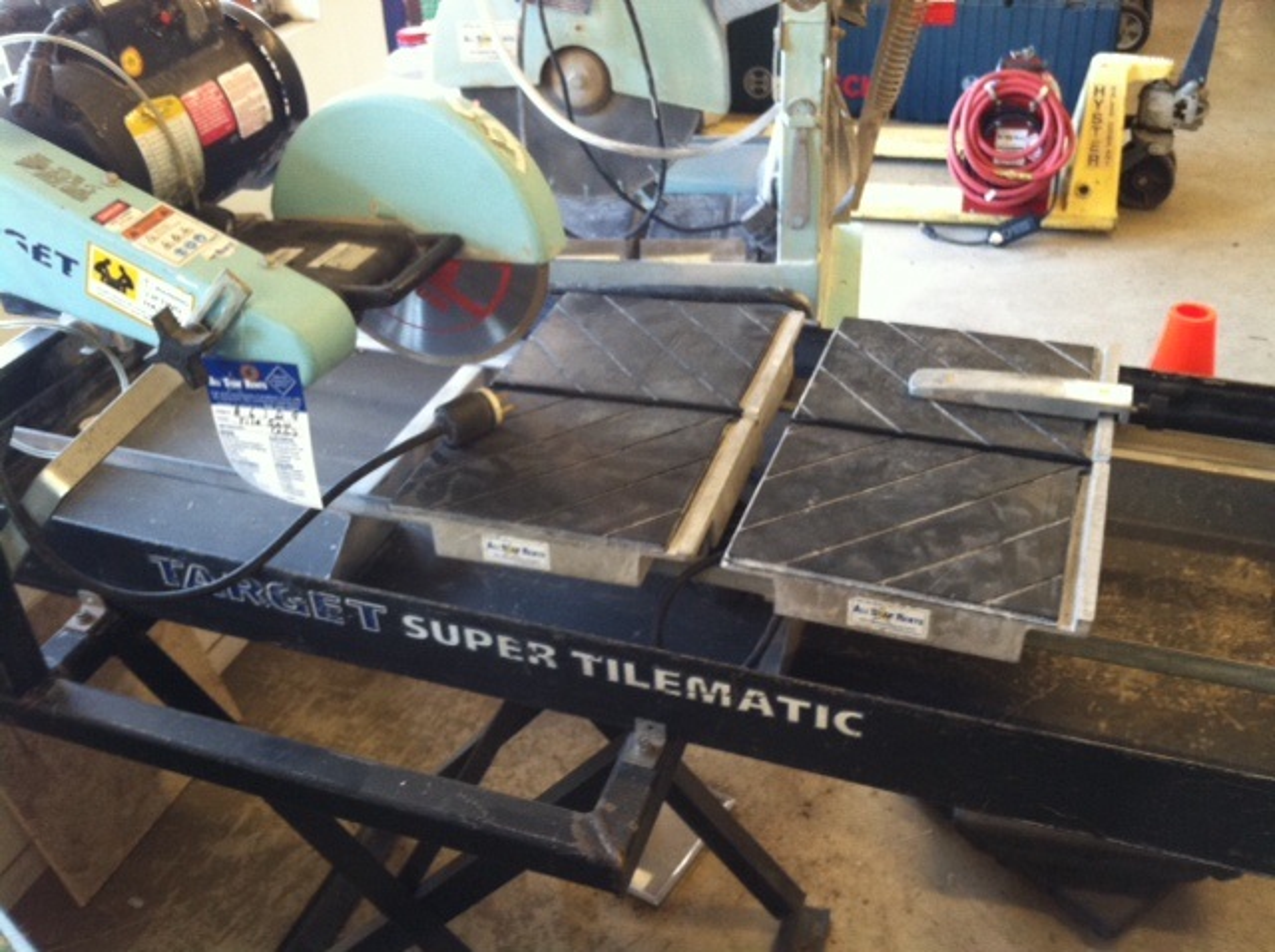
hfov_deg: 52.7
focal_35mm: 35
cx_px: 638
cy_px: 476
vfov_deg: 40.6
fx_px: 1287
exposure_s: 1/15
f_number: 2.8
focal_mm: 3.85
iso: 125
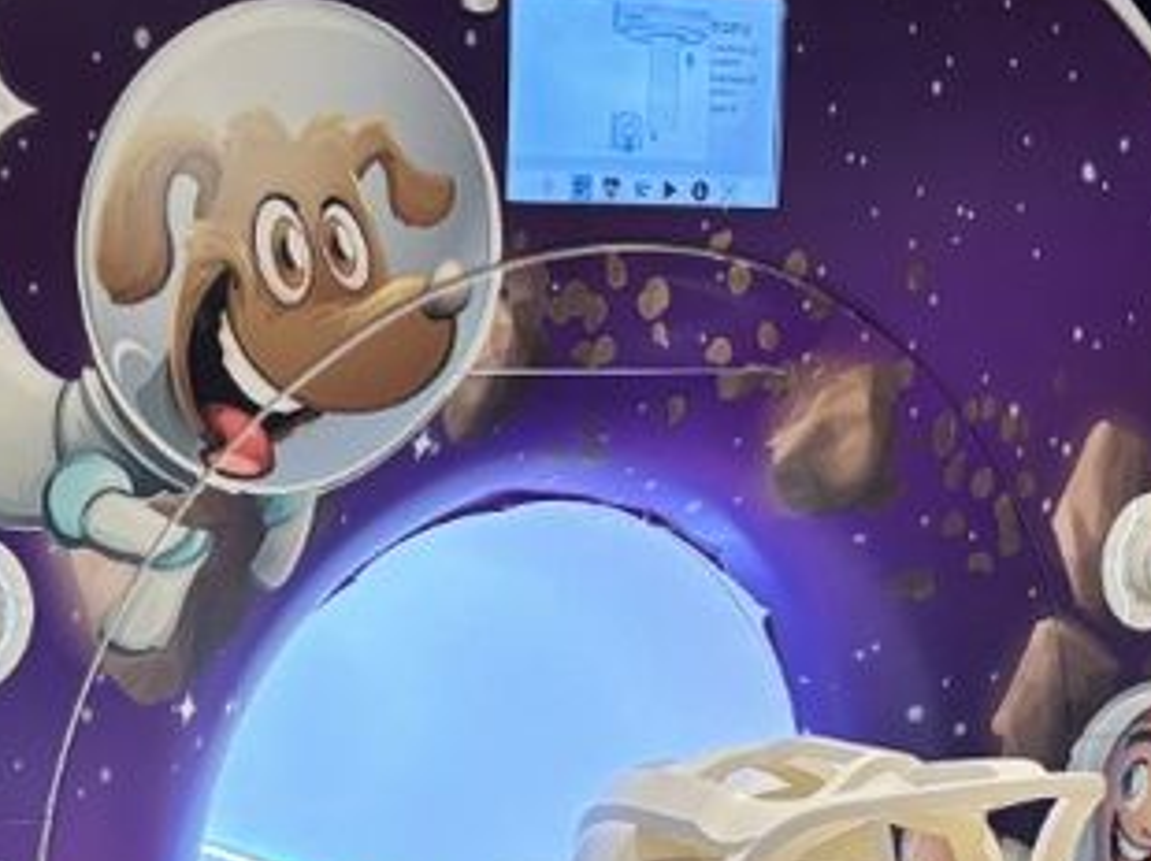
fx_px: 2791
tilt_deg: -10.6
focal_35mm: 84
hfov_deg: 22.1
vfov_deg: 17.2
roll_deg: -0.9
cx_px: -85
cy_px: 820
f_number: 1.6
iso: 250
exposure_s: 1/60
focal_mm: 5.96
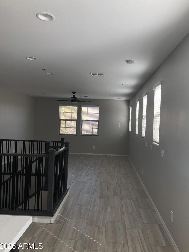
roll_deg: -2.9
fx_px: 211
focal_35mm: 29
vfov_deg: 61.7
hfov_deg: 48.2
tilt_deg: -1.8
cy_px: 128
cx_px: 97
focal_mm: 3.99
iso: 32
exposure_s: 1/120
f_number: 1.8
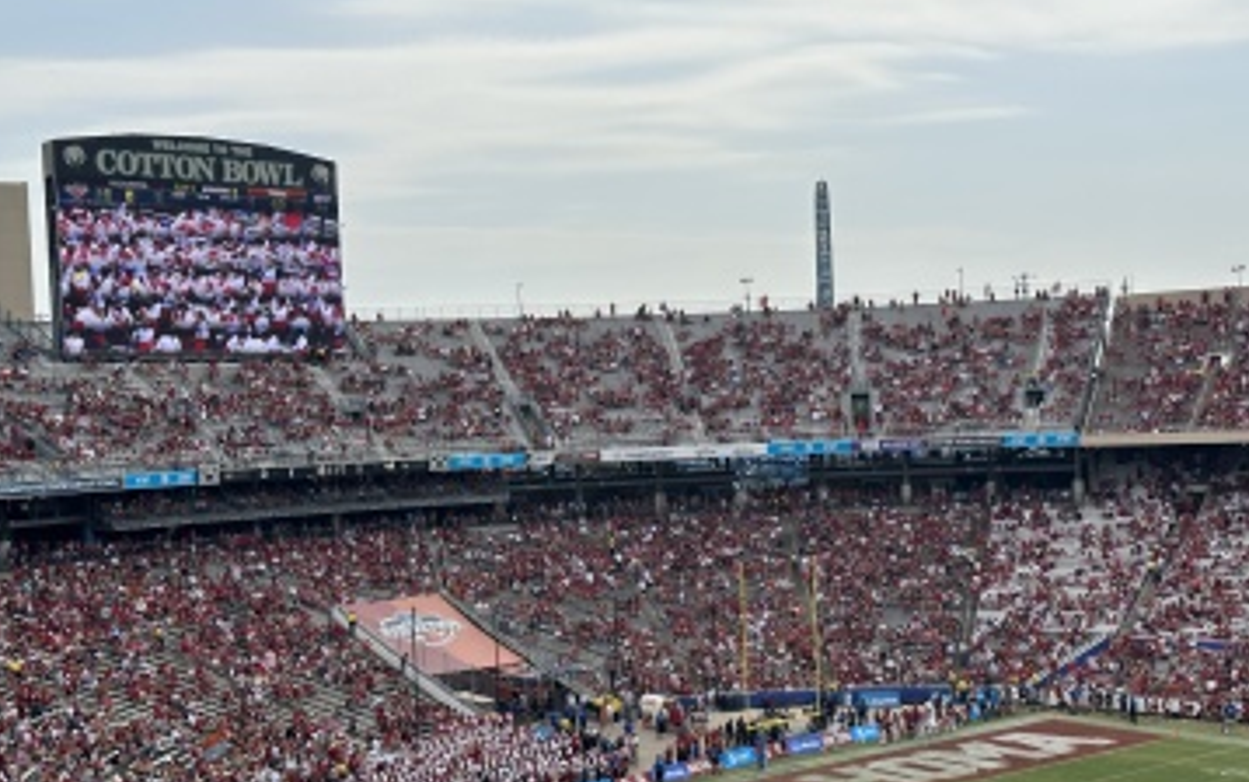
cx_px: 631
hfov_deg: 38.9
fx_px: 1771
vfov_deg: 24.9
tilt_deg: -2.0
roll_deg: +2.3
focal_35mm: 52
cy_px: 436
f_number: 1.78
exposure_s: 1/7092
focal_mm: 6.86
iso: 64
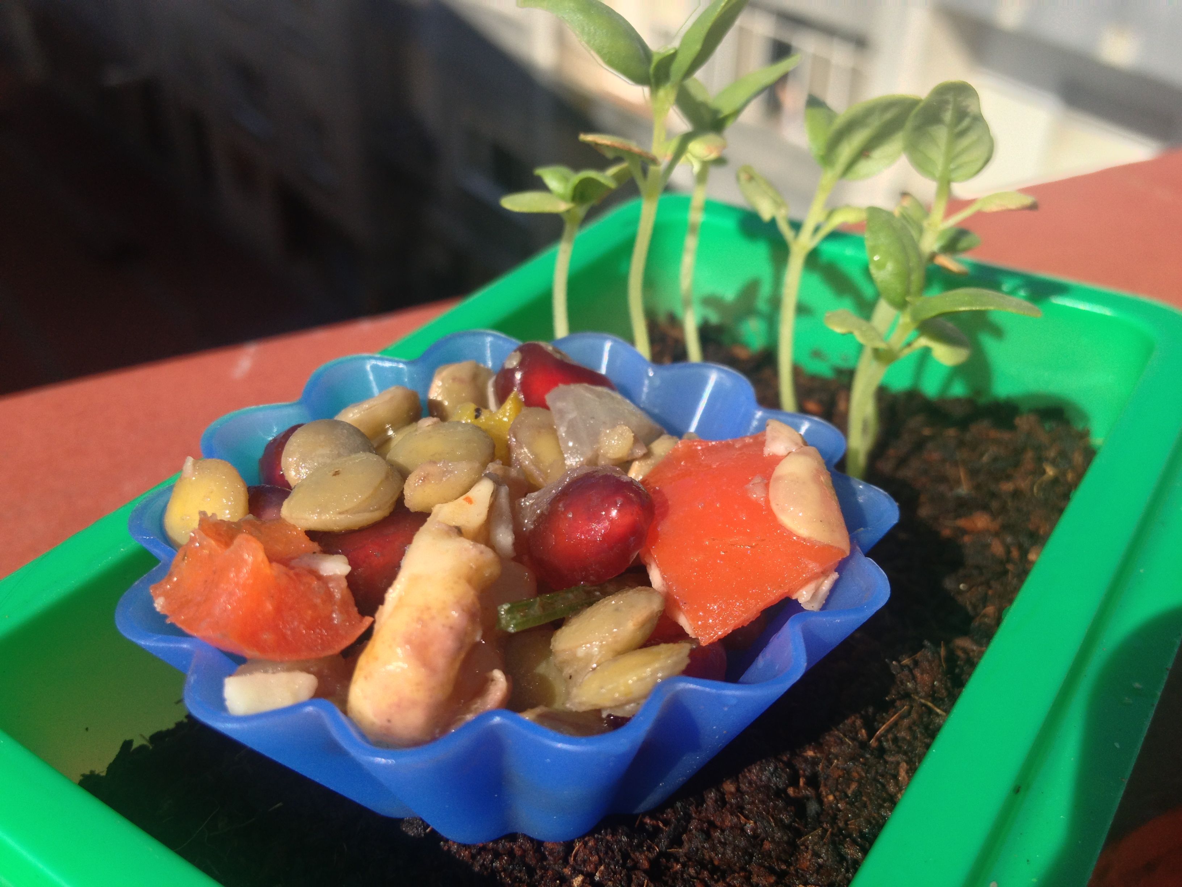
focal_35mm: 35
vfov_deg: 40.7
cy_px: 444
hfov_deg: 52.6
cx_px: 591
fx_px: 1195
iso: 50
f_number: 2.4
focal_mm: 4.28
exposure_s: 1/1227
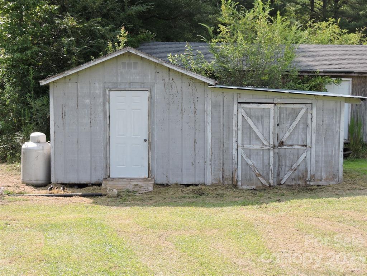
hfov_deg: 29.8
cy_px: 138
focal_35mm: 65
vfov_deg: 22.6
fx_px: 689
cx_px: 184
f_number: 4.2
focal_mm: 11.6
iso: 100
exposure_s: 1/200
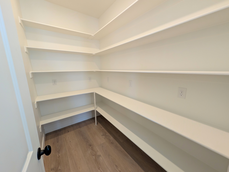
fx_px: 79
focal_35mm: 12
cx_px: 114
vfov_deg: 94.6
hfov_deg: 110.5
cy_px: 86
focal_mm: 2.02
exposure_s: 1/120
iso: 114
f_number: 1.7
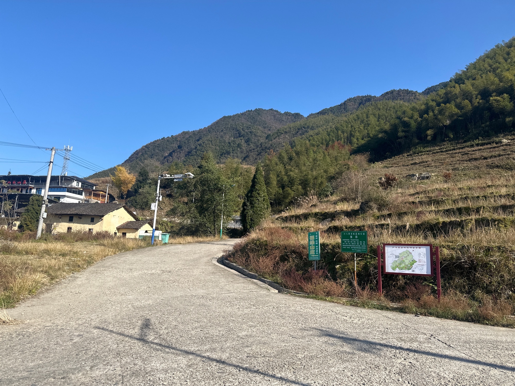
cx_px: 258
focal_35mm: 24
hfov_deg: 71.6
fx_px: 357
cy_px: 193
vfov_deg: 56.8
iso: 80
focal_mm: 6.86
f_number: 1.78
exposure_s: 1/3247
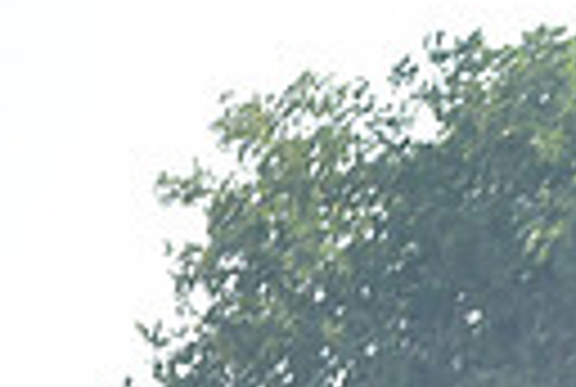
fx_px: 11595
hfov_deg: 2.8
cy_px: 803
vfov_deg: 1.9
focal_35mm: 723
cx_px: 1004
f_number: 2.8
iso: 640
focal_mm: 160
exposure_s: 1/4000
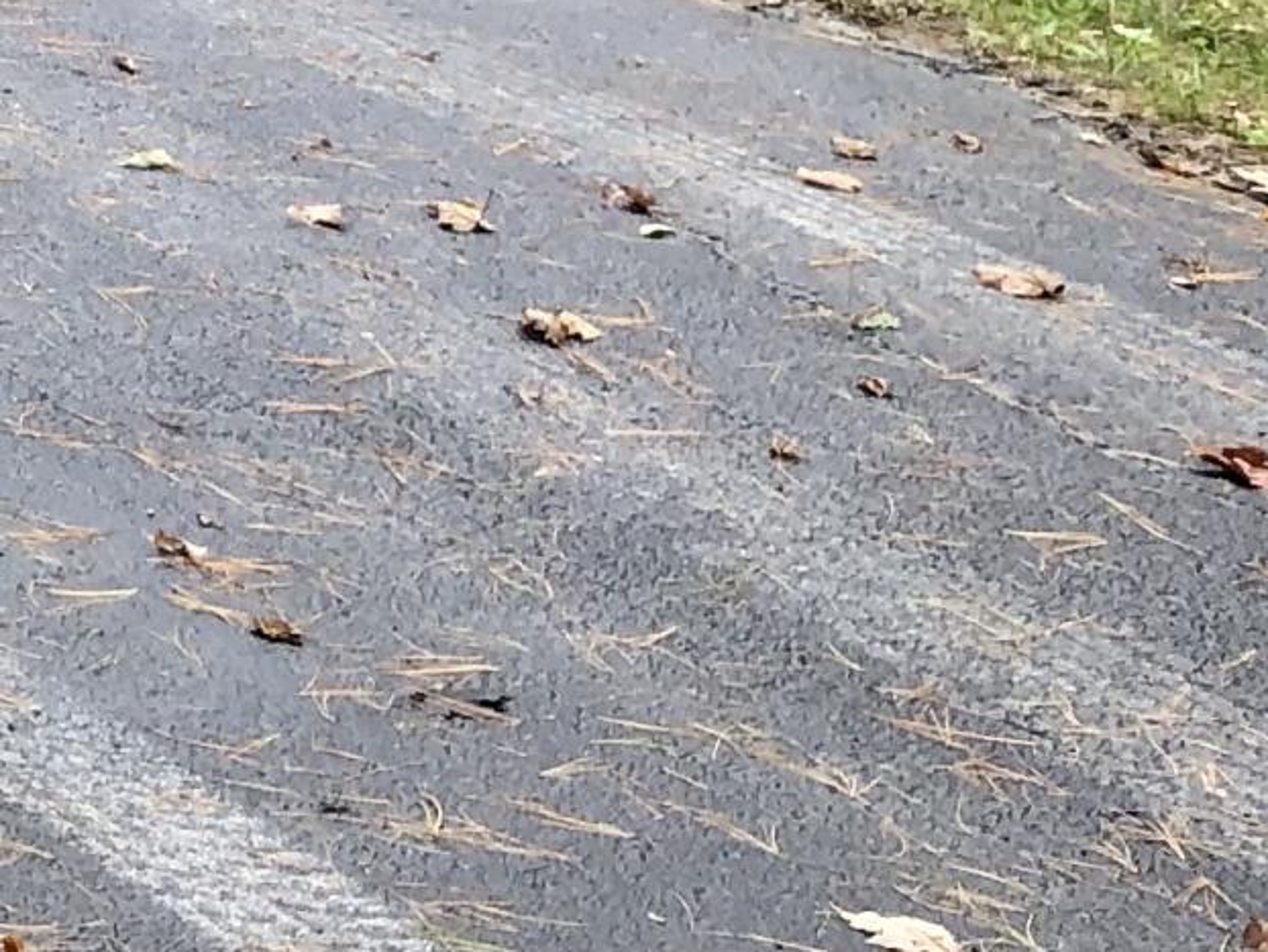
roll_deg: +1.0
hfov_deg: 12.3
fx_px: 4947
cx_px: -1541
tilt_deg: -7.1
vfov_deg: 10.4
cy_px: -718
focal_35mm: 135
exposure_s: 1/120
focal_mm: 4
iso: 25
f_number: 1.8
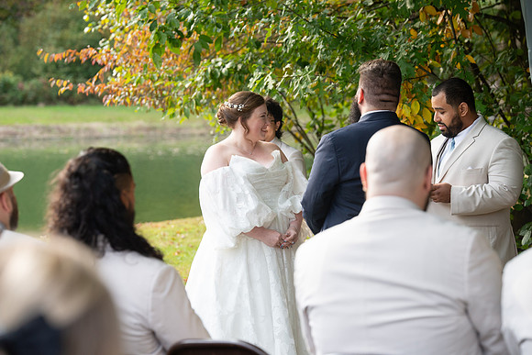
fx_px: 1921
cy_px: 178
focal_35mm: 130
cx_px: 266
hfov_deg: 15.8
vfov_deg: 10.6
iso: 640
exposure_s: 1/500
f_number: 5
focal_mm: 130
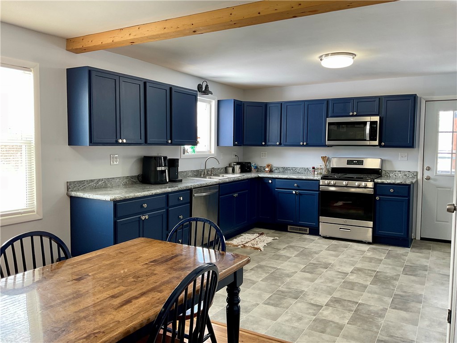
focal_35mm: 29
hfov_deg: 61.7
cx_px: 228
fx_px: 383
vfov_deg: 48.2
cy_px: 172
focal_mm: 3
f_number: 1.8
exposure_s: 1/60
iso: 50
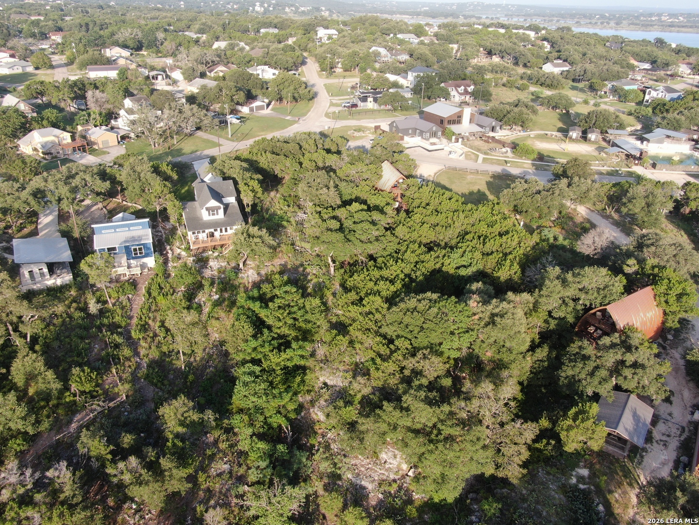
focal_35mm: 24
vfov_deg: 56.8
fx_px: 485
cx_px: 350
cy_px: 262
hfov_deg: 71.6
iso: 100
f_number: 2.8
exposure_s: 1/320
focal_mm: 4.39
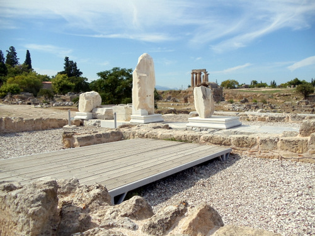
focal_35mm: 44
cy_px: 118
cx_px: 158
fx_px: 400
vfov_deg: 32.9
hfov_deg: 42.9
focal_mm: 6
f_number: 7.1
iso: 80
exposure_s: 1/320
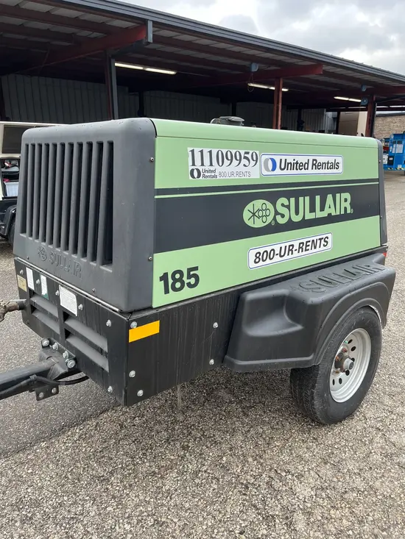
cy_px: 270
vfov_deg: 67.3
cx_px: 202
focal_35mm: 26
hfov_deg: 53.1
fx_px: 405
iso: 40
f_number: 1.6
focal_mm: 5.1
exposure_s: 1/189
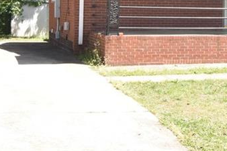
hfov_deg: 20.8
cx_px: 181
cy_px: 12
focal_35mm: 97
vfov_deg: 13.9
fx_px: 611
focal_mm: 32
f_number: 22
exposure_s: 1/200
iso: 1250
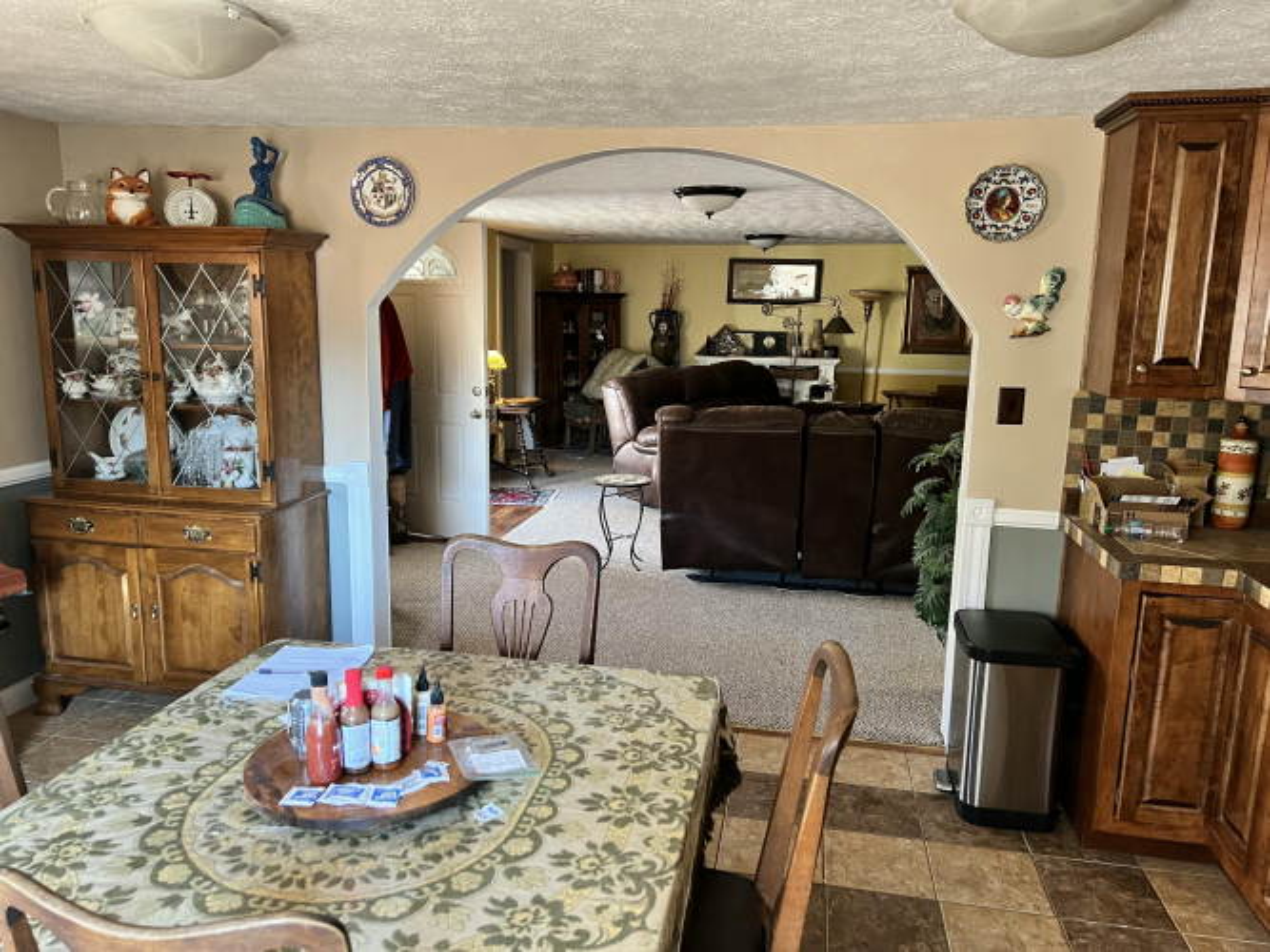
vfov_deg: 53.0
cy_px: 476
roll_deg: -1.1
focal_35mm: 26
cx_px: 635
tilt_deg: -11.7
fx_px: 954
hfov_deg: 67.3
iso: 320
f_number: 1.5
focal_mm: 5.7
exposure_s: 1/60
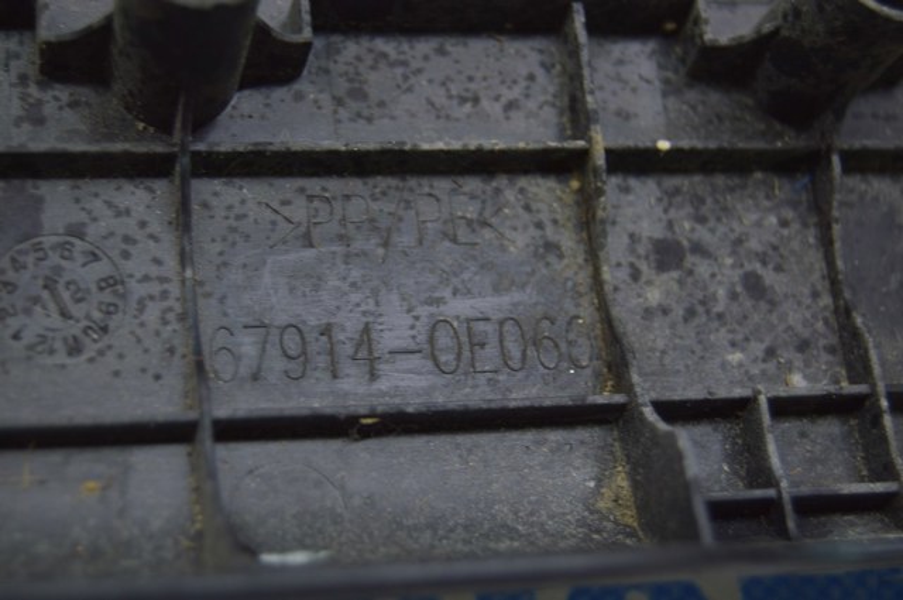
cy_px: 300
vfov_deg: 16.5
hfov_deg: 24.6
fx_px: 2067
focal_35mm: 82
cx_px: 452
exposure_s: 1/20
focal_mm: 55
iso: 400
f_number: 5.6
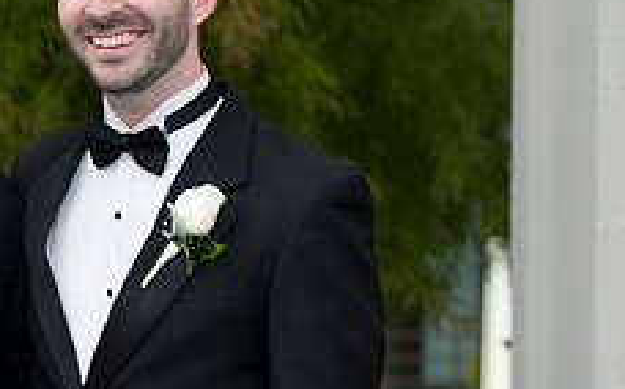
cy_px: 334
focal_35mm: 254
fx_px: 4322
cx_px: -129
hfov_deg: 8.2
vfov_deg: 5.2
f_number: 4.5
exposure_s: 1/125
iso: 400
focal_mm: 98
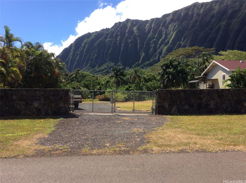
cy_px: 92
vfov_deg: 44.0
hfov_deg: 56.9
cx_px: 123
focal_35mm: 32
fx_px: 227
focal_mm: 3.3
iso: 32
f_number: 2.4
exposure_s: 1/1244
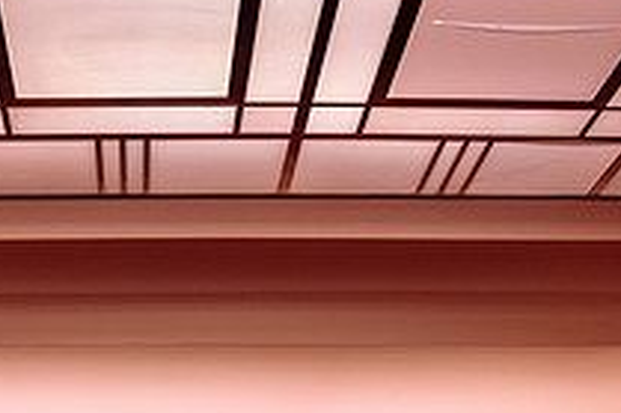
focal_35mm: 67
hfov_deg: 29.4
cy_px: 435
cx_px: 128
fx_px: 1155
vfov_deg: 19.5
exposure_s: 1/50
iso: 800
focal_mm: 24
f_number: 2.8
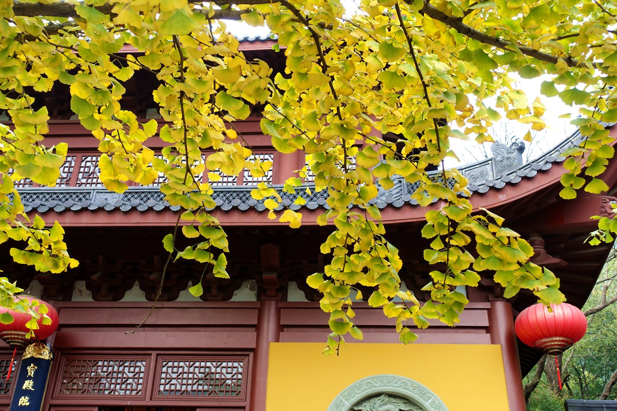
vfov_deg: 35.9
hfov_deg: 51.9
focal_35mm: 37
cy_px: 206
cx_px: 308
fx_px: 634
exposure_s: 1/80
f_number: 4
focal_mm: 13.72
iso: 125
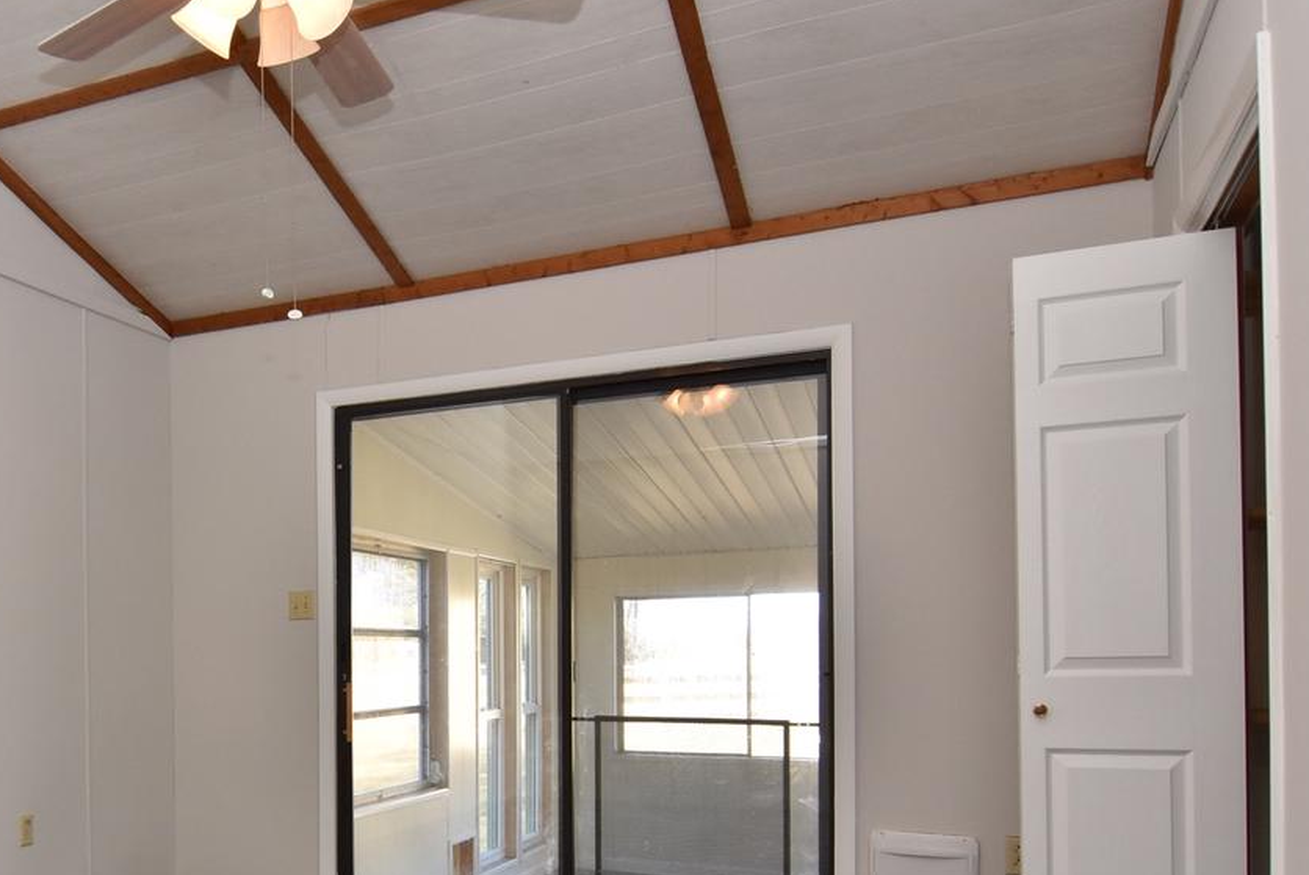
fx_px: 1128
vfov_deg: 41.1
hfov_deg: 56.8
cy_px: 661
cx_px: 304
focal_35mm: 31
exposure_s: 1/80
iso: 800
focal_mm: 12
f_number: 9
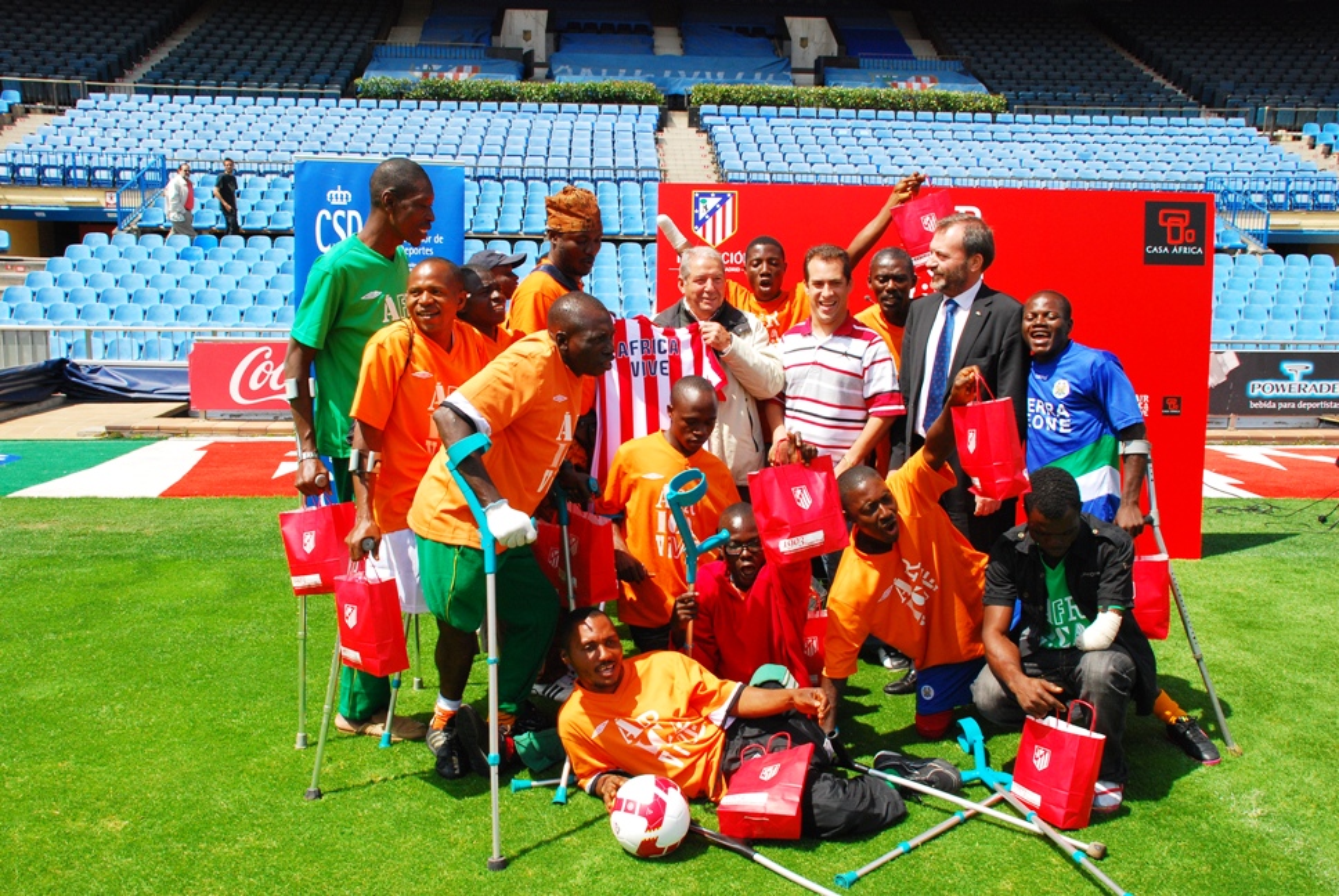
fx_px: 1229
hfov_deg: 57.2
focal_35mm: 33
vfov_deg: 40.1
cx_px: 670
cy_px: 448
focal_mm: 22
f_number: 10
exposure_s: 1/400
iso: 400
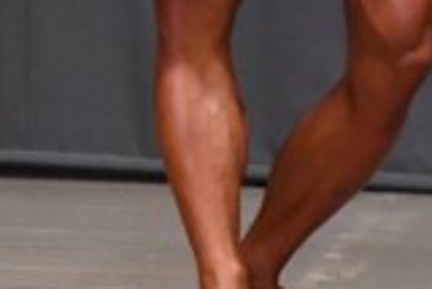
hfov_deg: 1.9
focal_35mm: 1090
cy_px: -219
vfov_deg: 1.3
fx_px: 13092
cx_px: 328
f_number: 5.6
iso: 6400
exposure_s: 1/400
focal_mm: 150
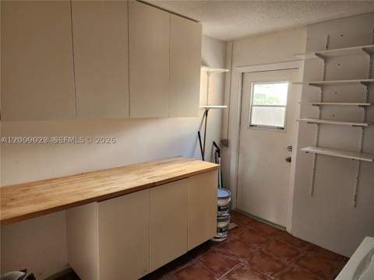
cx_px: 187
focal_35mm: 23
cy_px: 140
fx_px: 248
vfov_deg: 58.9
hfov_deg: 73.9
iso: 320
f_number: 1.8
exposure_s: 1/120
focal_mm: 6.4
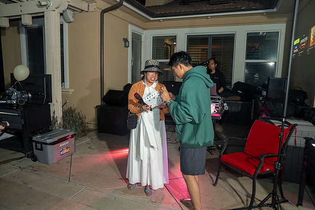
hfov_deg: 73.7
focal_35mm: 24
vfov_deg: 53.2
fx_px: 210
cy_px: 105
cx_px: 158
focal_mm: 24
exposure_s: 1/160
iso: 1600
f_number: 2.8
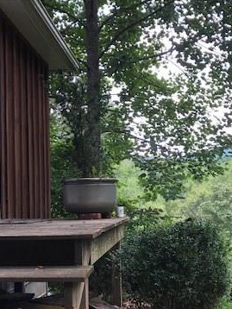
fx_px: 446
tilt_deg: +3.6
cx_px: 133
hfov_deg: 29.1
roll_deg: +1.5
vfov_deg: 38.0
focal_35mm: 50
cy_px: 191
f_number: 1.8
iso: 40
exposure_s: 1/120
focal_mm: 3.99
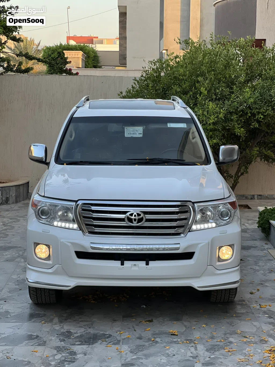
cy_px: 184
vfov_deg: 25.3
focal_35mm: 77
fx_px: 815
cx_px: 138
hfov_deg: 19.1
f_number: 2.8
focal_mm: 9
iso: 100
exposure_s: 1/121
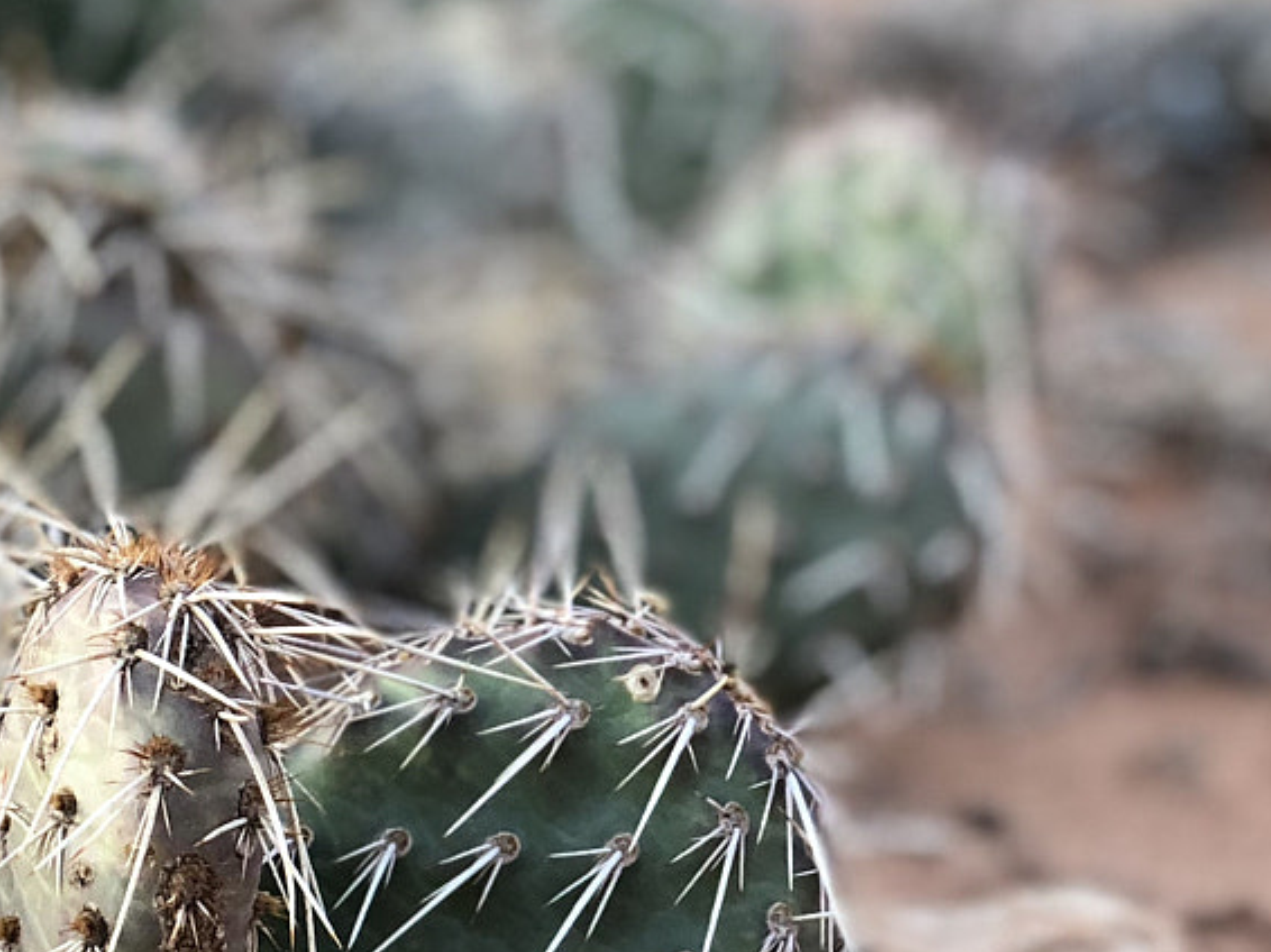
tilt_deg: -13.9
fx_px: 5395
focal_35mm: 147
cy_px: 855
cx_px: -402
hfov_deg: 13.0
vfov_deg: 10.0
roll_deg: +1.3
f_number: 2.4
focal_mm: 6
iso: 40
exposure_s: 1/60
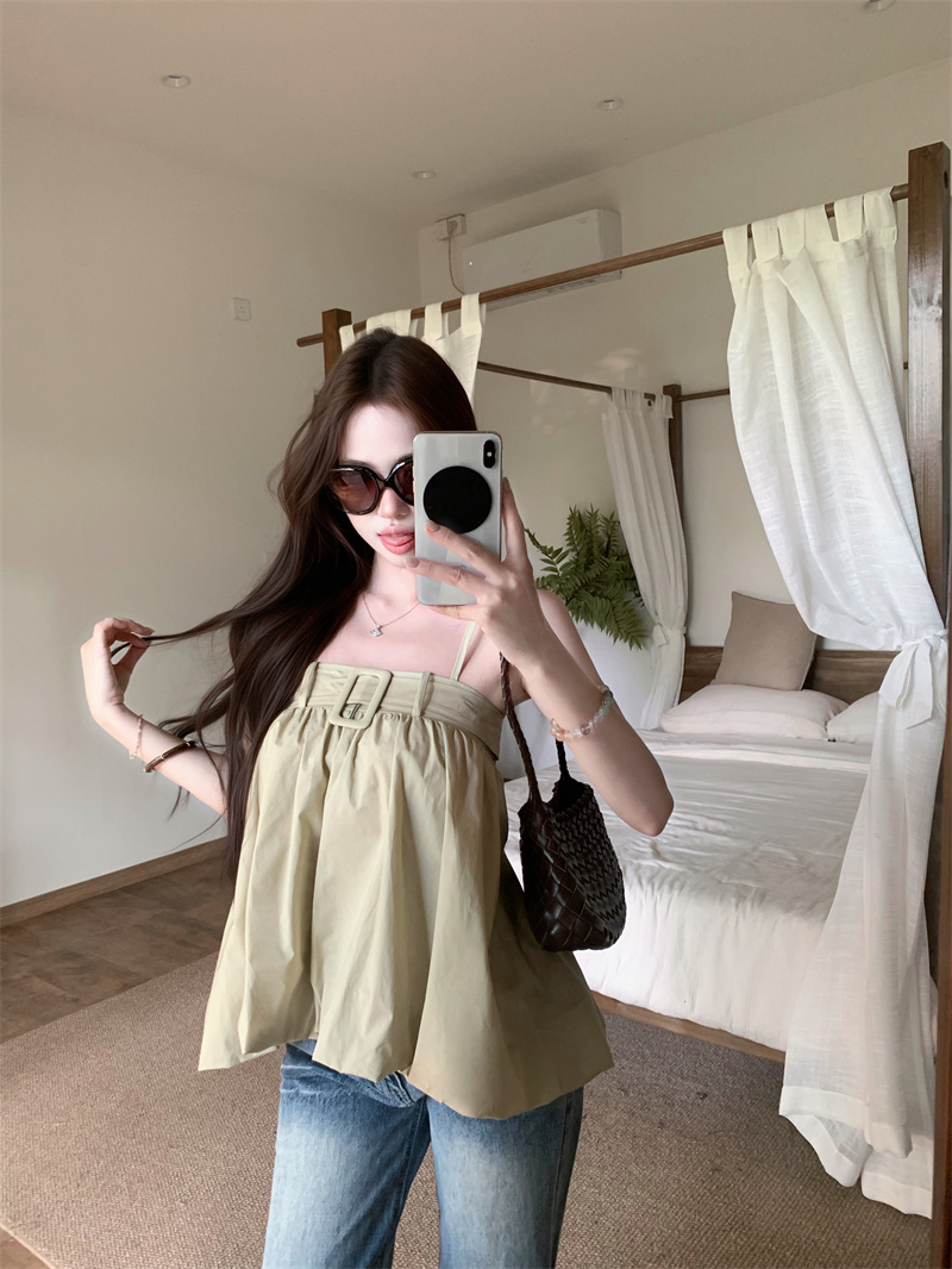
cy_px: 634
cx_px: 476
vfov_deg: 67.3
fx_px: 953
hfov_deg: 53.1
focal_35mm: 26
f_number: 1.8
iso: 200
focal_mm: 4.25
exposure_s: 1/60
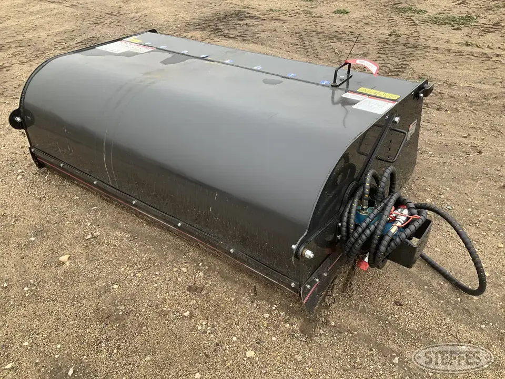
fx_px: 423
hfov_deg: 61.7
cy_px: 190
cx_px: 252
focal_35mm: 29
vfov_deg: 48.2
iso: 25
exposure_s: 1/287
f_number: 1.8
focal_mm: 3
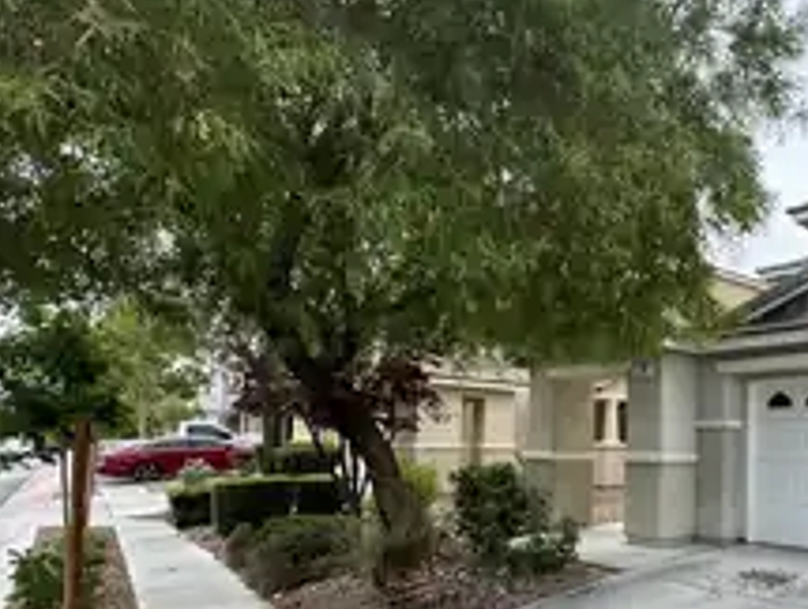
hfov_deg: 57.2
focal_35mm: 26
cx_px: 737
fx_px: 608
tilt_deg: +4.5
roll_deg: -0.5
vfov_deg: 52.1
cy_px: 410
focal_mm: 2.22
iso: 50
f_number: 2.2
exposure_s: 1/727
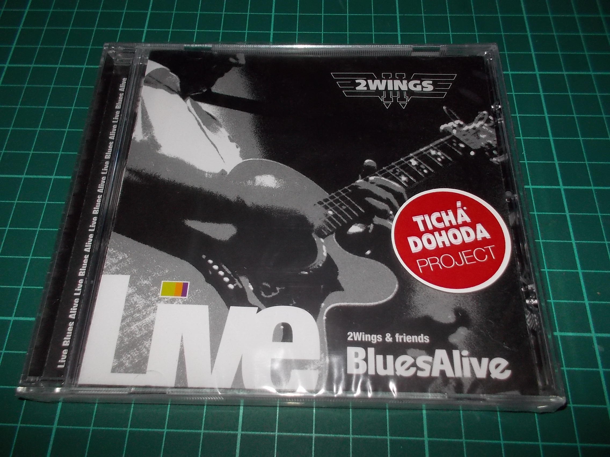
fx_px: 511
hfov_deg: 61.7
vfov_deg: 48.2
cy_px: 228
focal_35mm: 29
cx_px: 305
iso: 200
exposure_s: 1/30
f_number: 3.3
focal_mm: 4.1
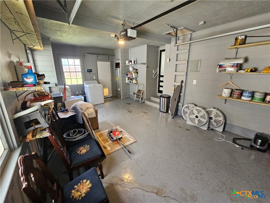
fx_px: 101
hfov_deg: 106.2
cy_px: 102
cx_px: 135
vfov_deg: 89.9
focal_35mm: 13
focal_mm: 2.2
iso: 320
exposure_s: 1/60
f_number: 2.2
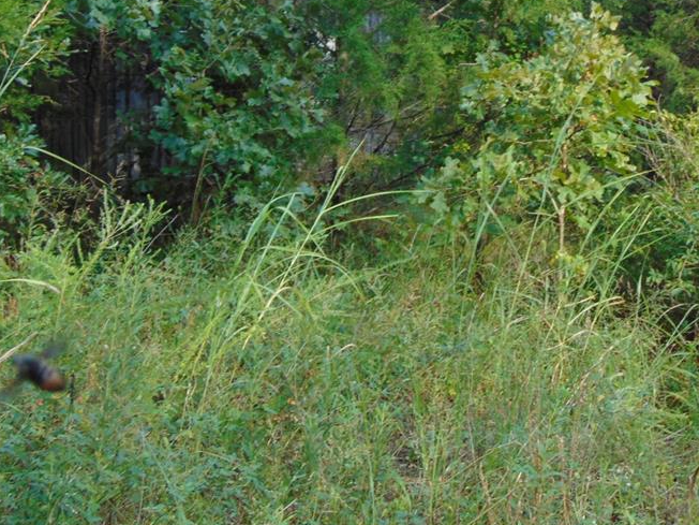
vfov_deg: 26.3
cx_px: 460
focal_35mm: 55
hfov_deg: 34.6
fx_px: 1111
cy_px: 138
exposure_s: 1/160
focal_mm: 6.3
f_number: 3.2
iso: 80
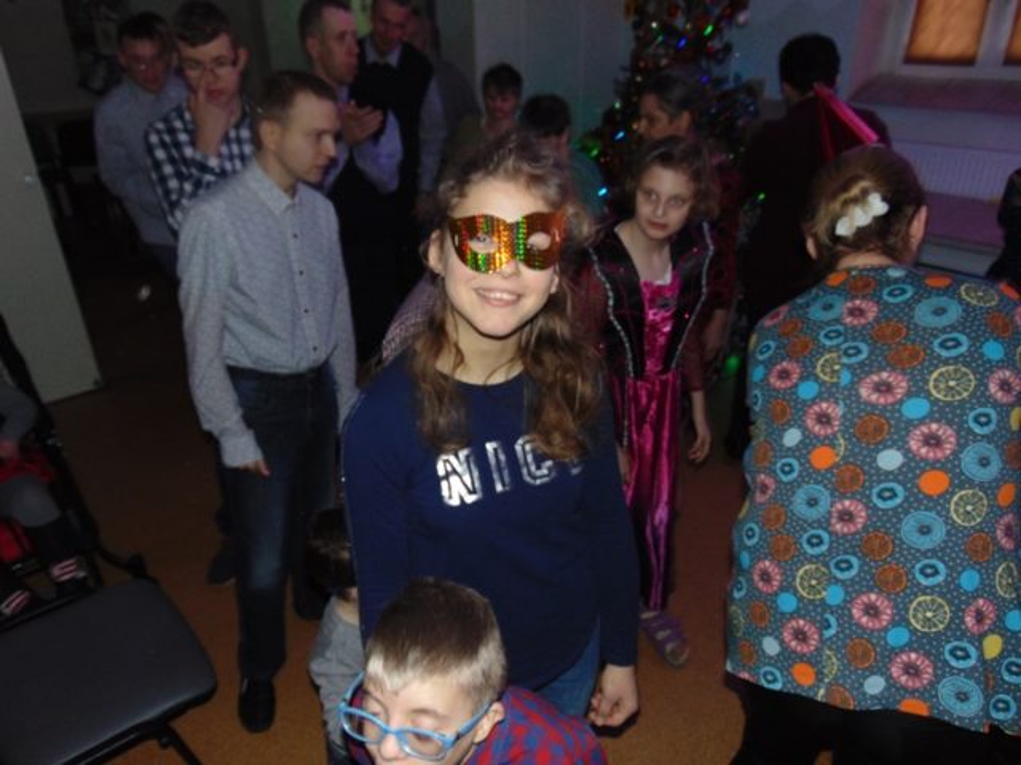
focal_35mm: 25
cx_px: 510
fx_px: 737
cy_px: 382
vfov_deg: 54.9
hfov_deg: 69.4
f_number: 3
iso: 200
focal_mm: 4.5
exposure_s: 1/8
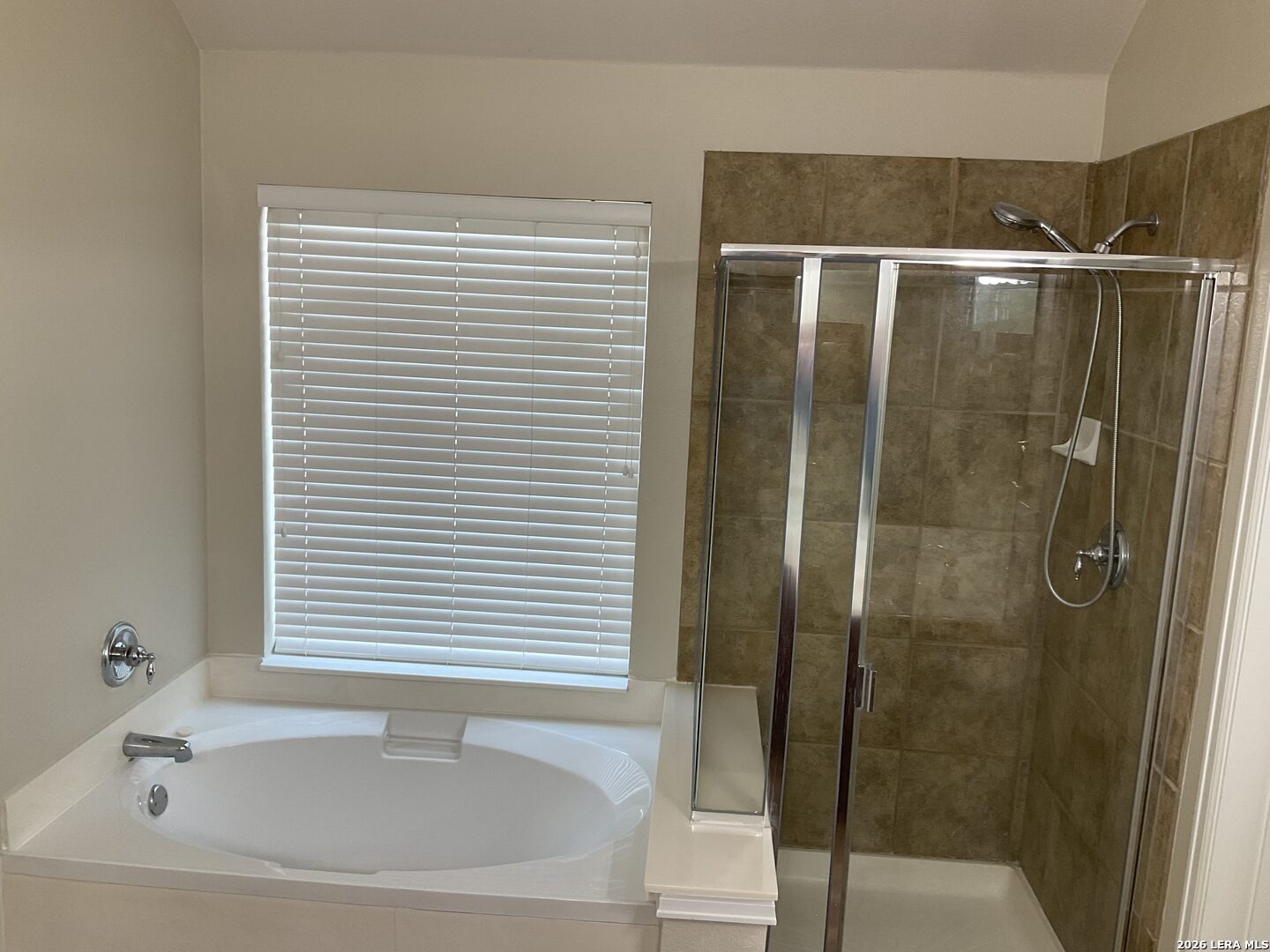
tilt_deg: -8.7
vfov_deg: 48.2
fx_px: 1064
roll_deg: -2.5
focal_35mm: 29
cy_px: 476
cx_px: 635
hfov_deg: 61.7
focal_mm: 3
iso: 64
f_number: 1.8
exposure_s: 1/120
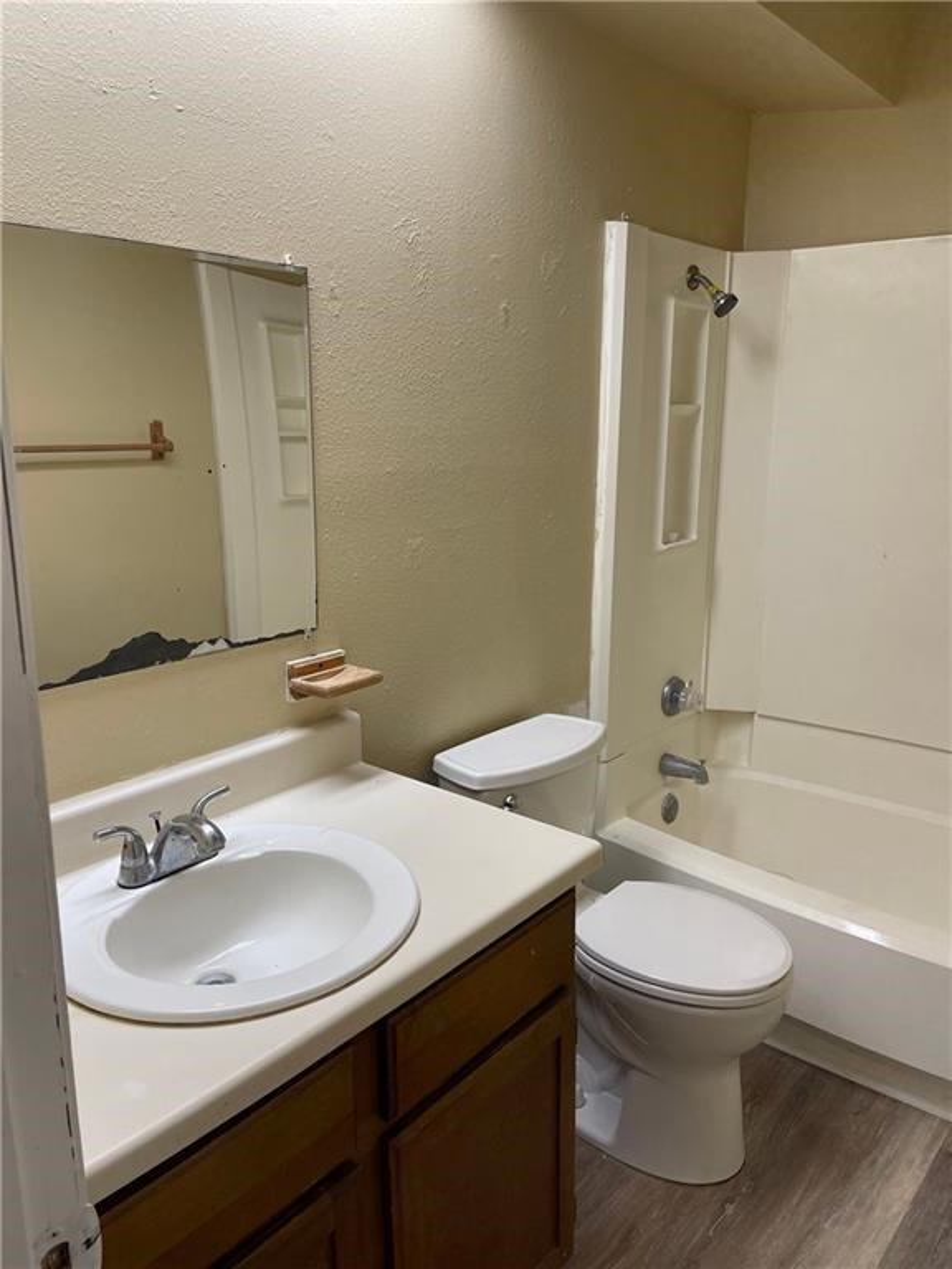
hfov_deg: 53.1
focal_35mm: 26
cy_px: 634
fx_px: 953
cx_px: 476
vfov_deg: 67.3
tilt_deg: -12.3
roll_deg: -0.4
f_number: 1.6
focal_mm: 5.1
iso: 100
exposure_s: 1/120
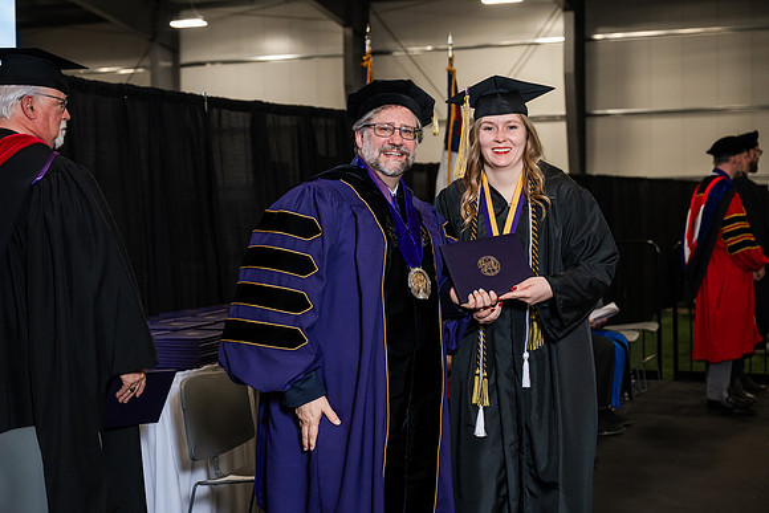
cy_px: 256
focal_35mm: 58
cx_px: 384
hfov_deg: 34.5
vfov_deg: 23.4
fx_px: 1239
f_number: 4.5
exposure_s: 1/200
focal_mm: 58
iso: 1250
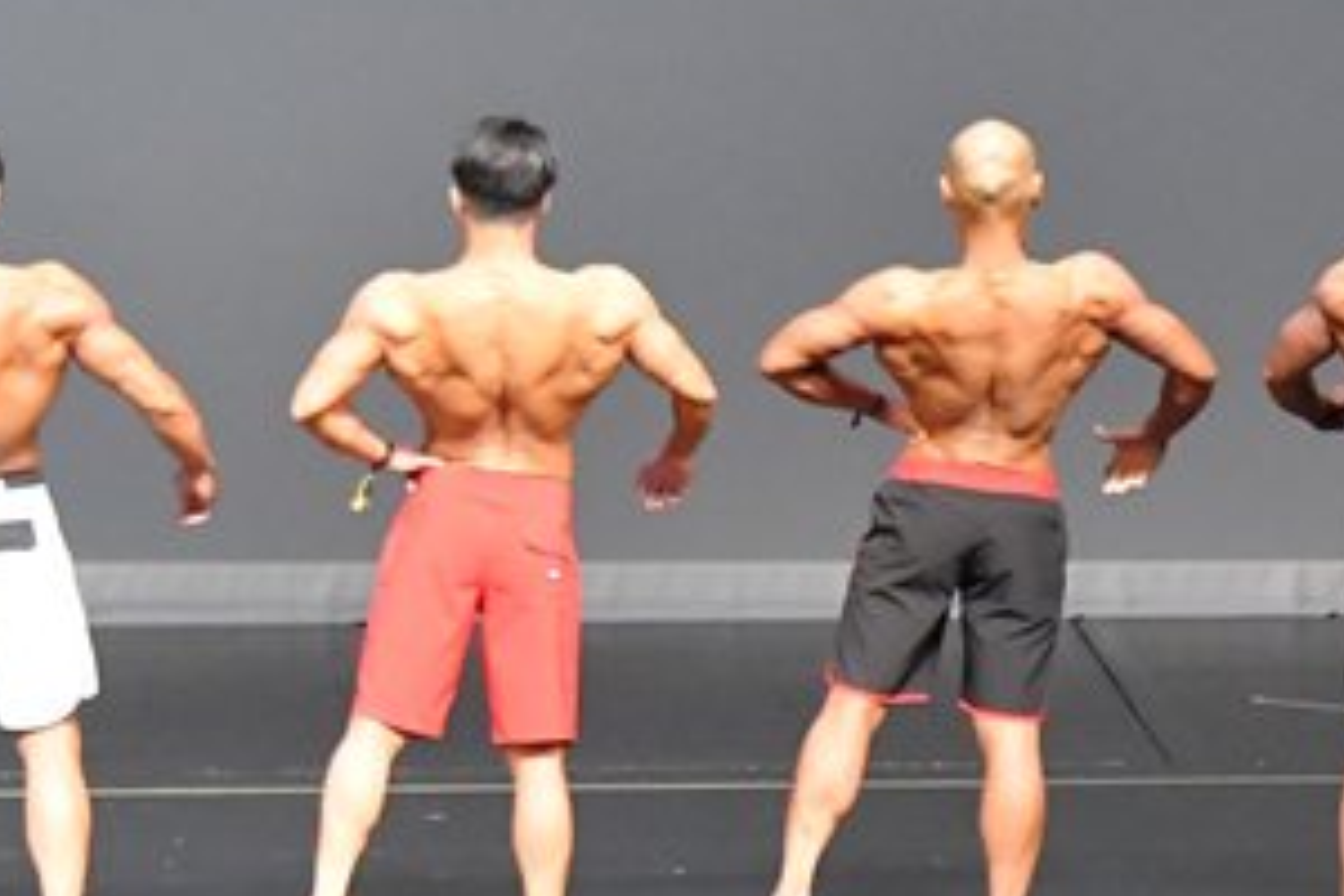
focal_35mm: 387
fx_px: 14447
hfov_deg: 5.3
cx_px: 1458
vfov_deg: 3.6
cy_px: 596
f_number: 5.6
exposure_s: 1/400
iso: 11400
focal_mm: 100
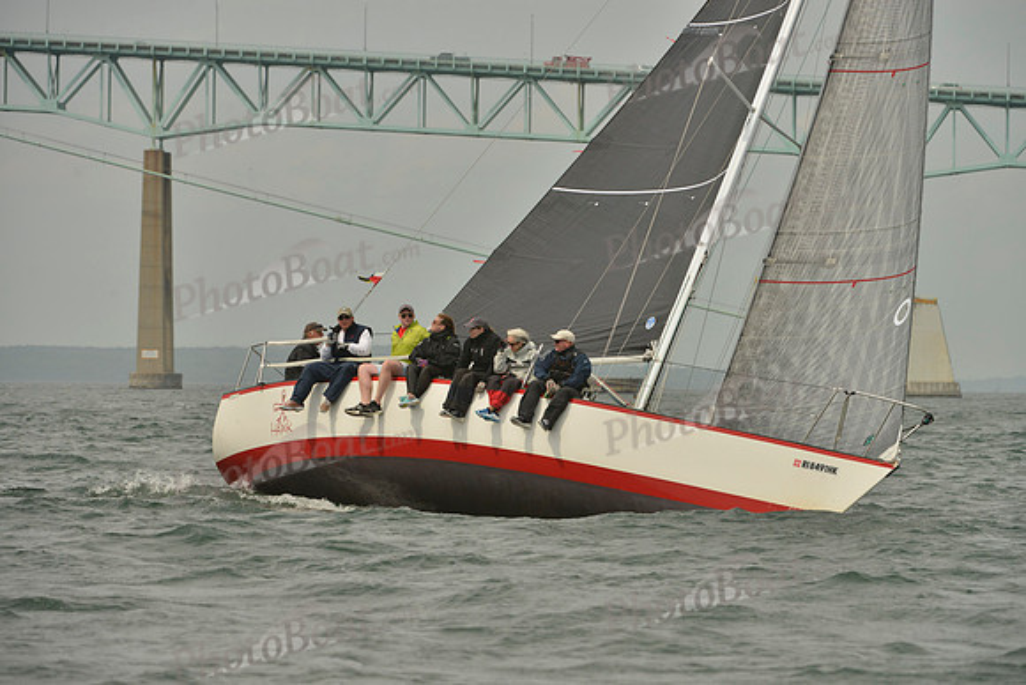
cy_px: 342
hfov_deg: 7.9
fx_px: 7411
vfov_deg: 5.3
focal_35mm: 260
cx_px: 513
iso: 280
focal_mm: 260
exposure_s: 1/1250
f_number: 9
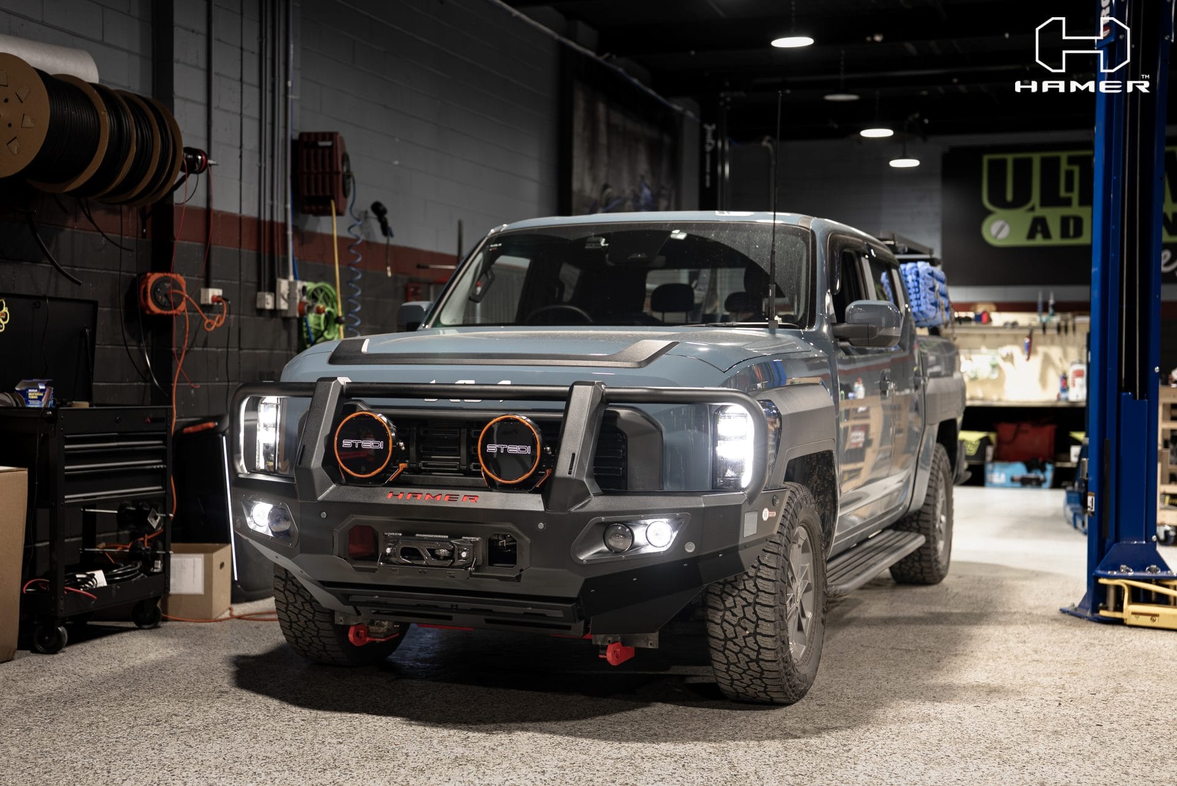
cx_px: 588
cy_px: 393
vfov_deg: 27.0
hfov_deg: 39.6
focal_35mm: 50
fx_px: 1635
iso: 1250
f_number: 2.2
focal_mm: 50
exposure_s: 1/160
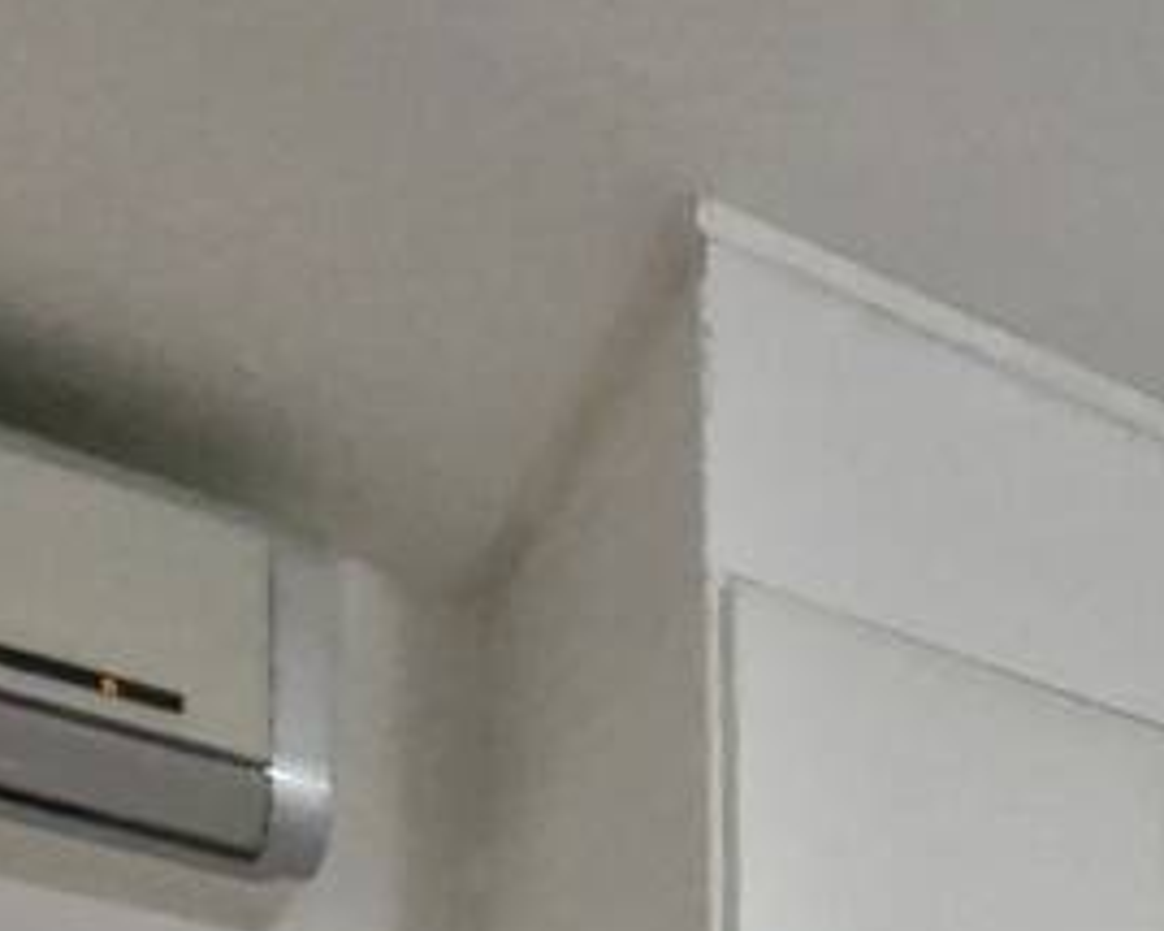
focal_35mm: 68
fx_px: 2342
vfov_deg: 16.3
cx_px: 1549
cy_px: 1949
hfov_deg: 24.1
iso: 400
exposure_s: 1/60
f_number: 2.2
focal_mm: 1.74
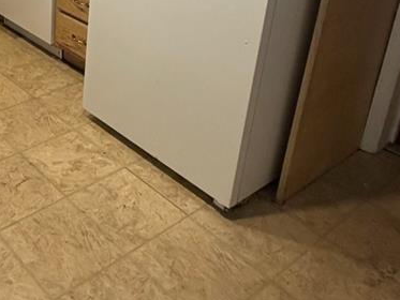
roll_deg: -0.1
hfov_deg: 37.5
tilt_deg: -19.9
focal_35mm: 45
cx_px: -1
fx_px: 520
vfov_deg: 29.6
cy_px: -14
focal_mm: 2.22
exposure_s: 1/60
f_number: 2.2
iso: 200
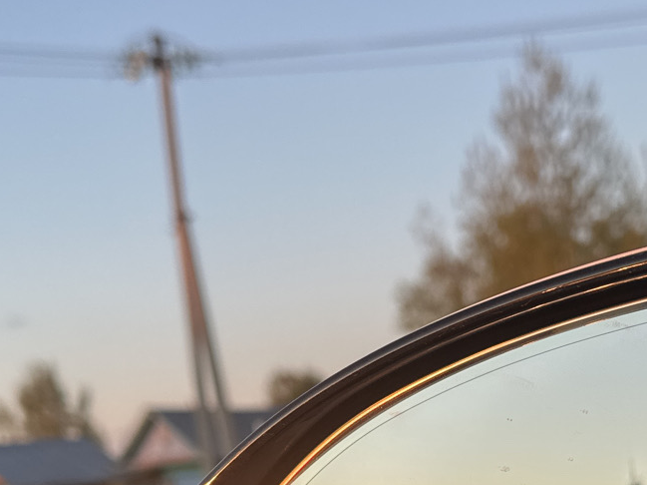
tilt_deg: -5.2
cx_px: 489
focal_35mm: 74
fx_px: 1382
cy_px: 580
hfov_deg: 26.0
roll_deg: +4.8
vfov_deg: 18.8
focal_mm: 6.86
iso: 80
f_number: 1.78
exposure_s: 1/306
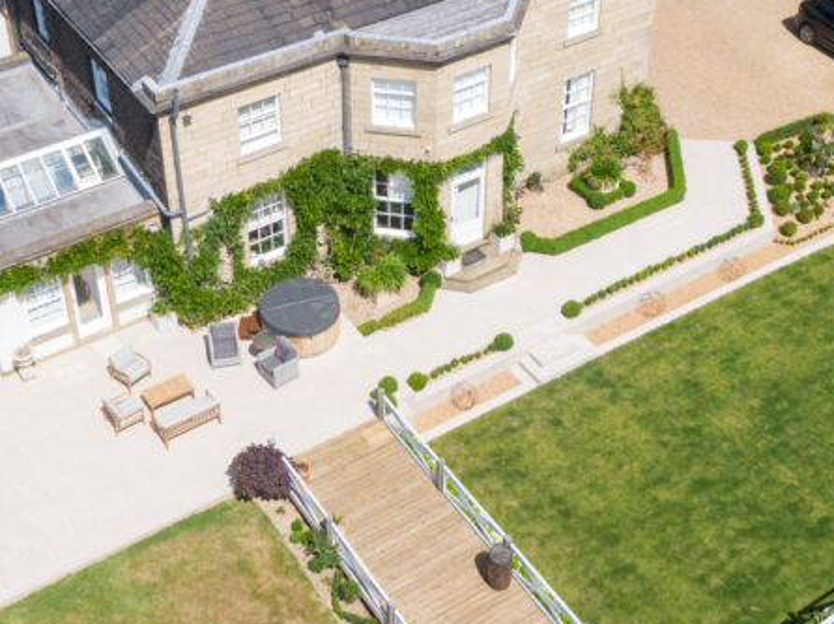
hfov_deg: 34.4
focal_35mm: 56
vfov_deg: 25.7
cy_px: 137
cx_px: 434
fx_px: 1348
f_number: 2.8
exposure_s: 1/320
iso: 100
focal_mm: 4.39
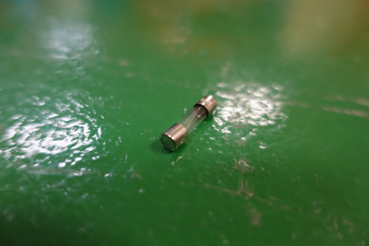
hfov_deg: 73.7
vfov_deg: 53.1
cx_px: 184
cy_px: 123
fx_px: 246
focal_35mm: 24
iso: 500
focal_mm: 8.8
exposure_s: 1/30
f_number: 1.8
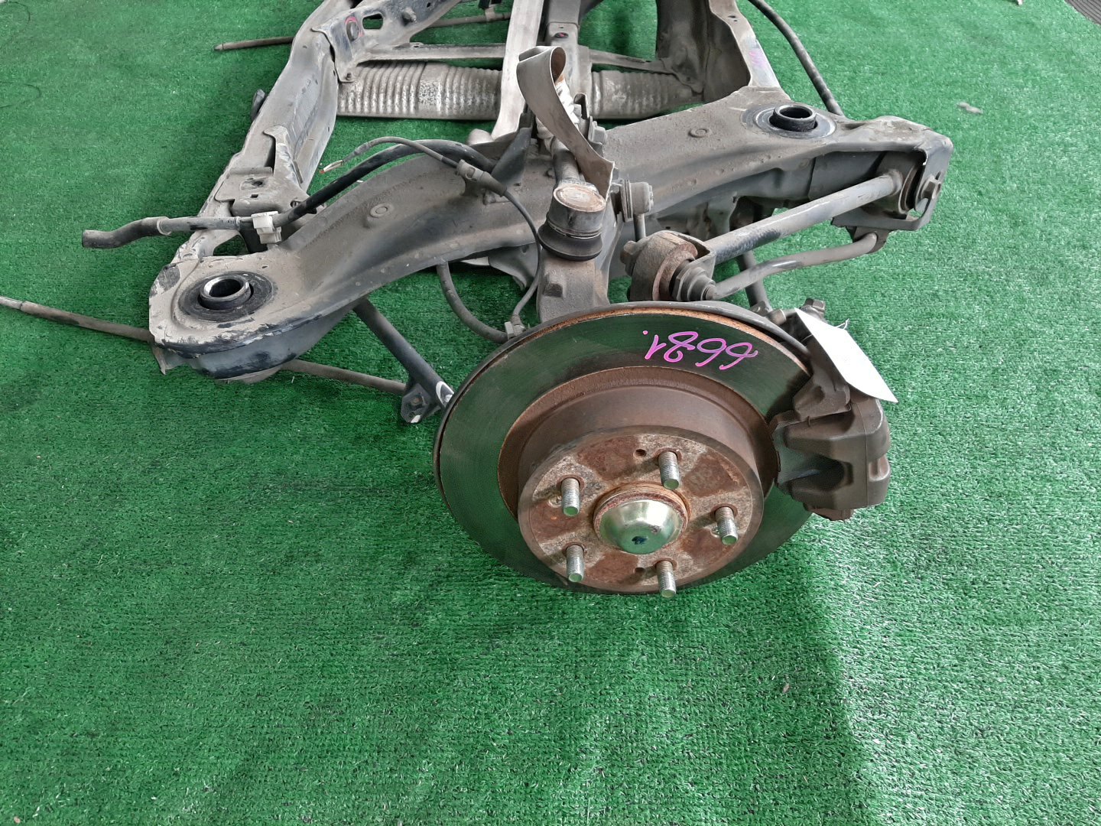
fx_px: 827
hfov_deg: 67.3
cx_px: 550
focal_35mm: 26
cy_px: 413
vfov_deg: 53.1
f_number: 1.7
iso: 100
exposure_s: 1/50
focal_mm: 3.93
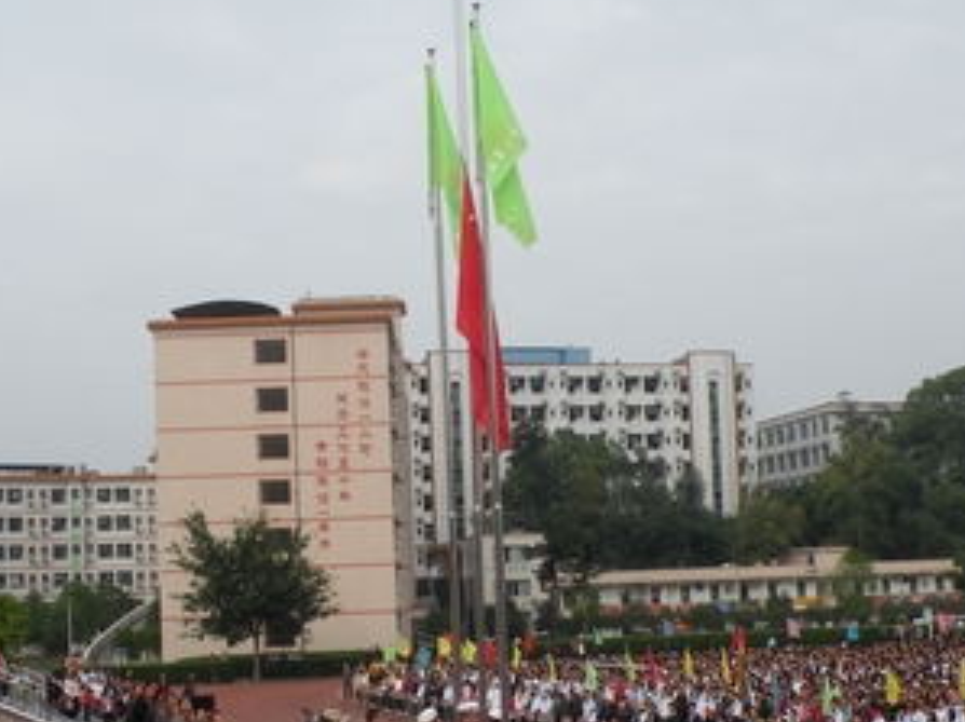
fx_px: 1699
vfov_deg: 23.8
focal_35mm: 61
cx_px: 453
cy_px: 512
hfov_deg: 31.7
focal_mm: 5.8
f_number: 6.3
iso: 64
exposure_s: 1/180
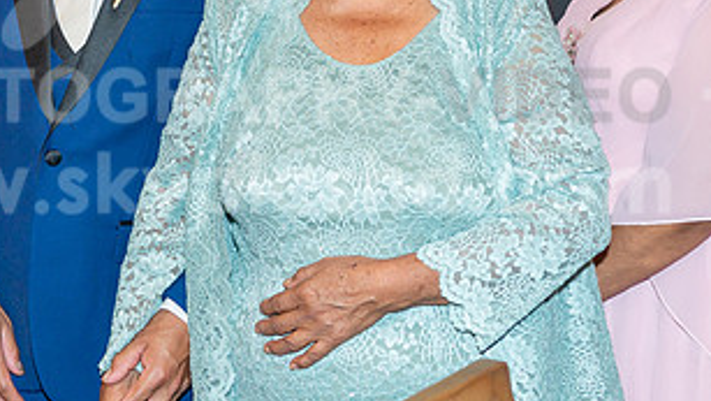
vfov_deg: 10.4
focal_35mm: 115
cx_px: 194
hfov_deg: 18.5
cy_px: -49
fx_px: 2169
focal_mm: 52
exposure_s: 1/125
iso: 800
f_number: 4
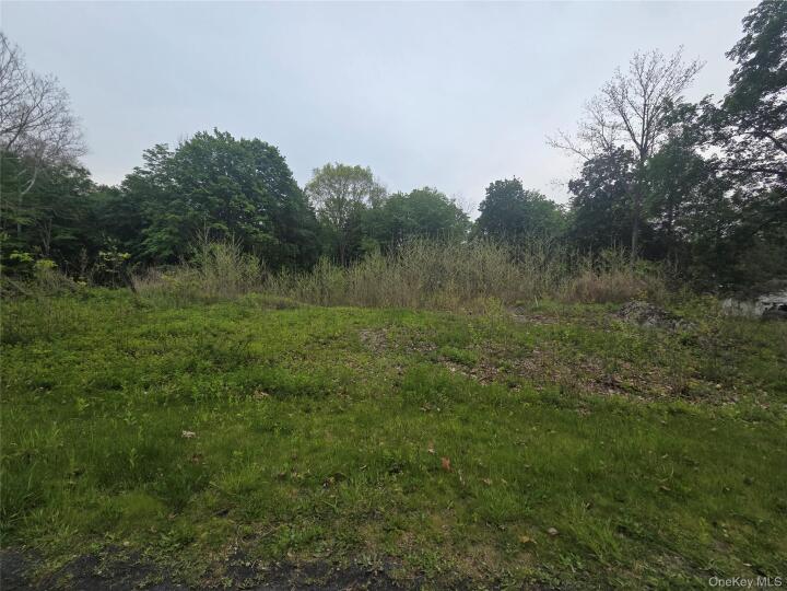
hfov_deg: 106.2
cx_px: 394
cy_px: 296
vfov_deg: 89.9
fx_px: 296
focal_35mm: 13
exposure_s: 1/1258
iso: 50
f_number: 2.2
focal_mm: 2.2
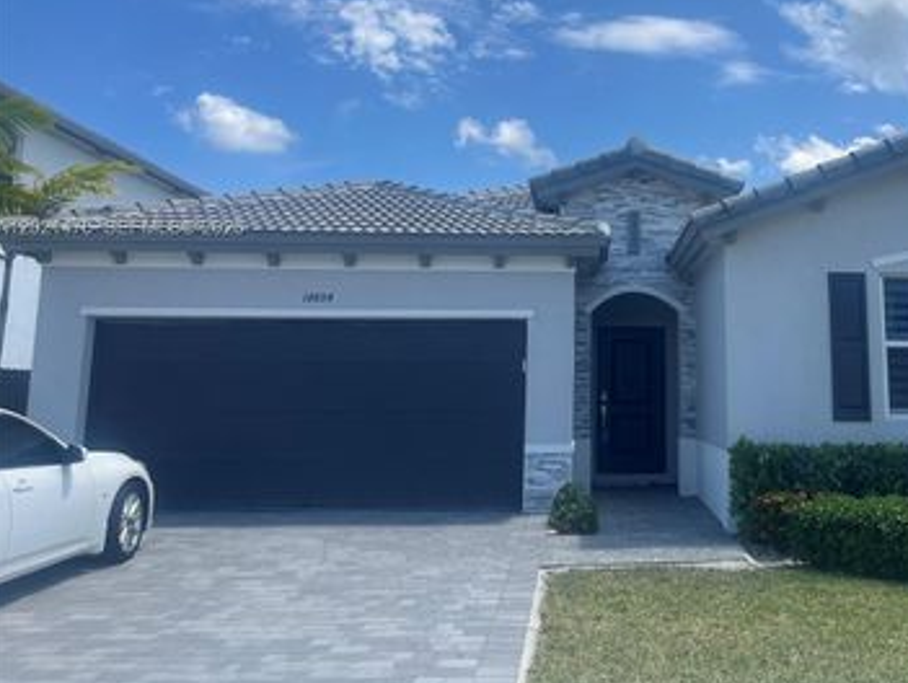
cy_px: 229
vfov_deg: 38.3
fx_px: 972
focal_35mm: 37
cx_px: 639
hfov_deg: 48.8
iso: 50
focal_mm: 5.1
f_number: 1.6
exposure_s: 1/4016
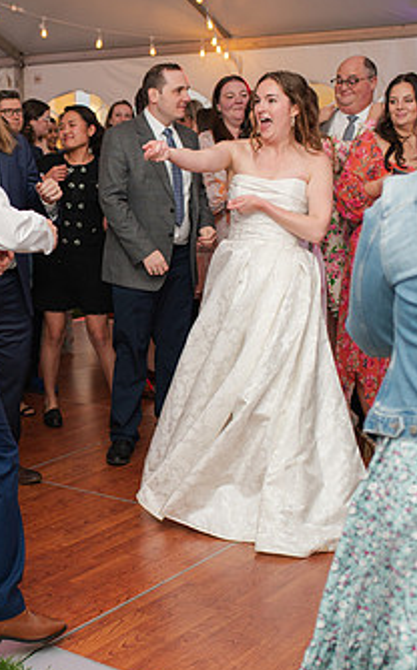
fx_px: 1130
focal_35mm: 62
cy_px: 331
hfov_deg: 20.4
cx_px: 24
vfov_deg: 33.0
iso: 800
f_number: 3.2
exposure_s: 1/200
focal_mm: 35
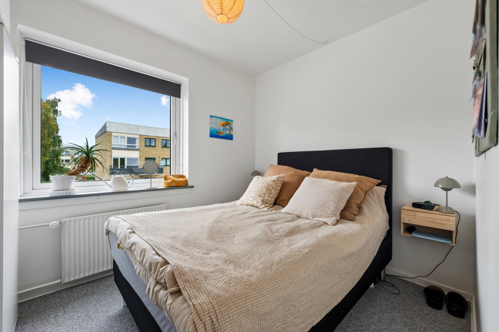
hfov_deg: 100.4
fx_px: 208
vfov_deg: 77.3
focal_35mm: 15
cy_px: 166
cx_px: 250
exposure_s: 1/15
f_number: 10
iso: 250
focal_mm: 15
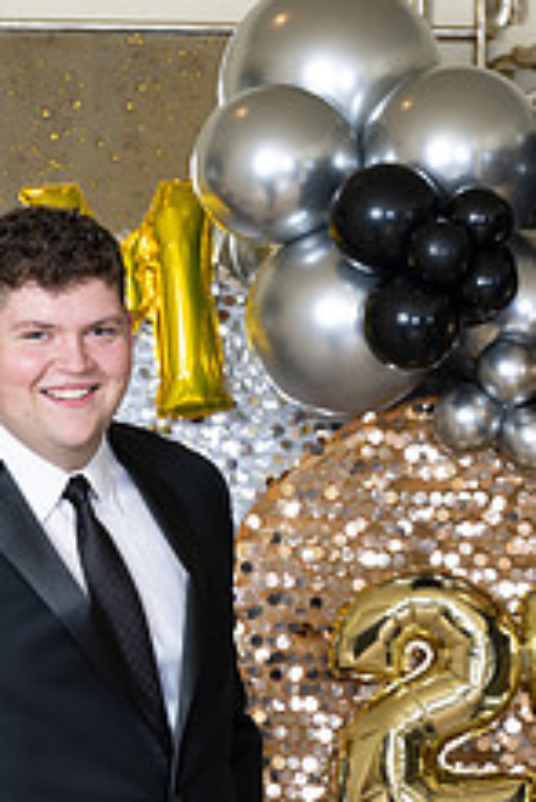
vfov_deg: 6.9
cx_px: 77
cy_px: 674
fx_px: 6600
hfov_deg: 4.6
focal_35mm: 296
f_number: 8
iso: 320
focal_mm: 145
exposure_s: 1/100
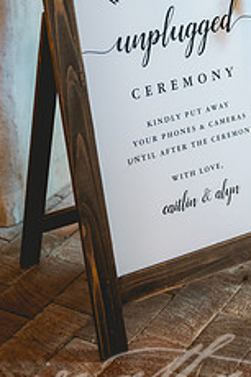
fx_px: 1026
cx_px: 186
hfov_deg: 13.9
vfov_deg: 20.6
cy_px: 80
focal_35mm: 98
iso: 1000
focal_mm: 50
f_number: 2
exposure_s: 1/200
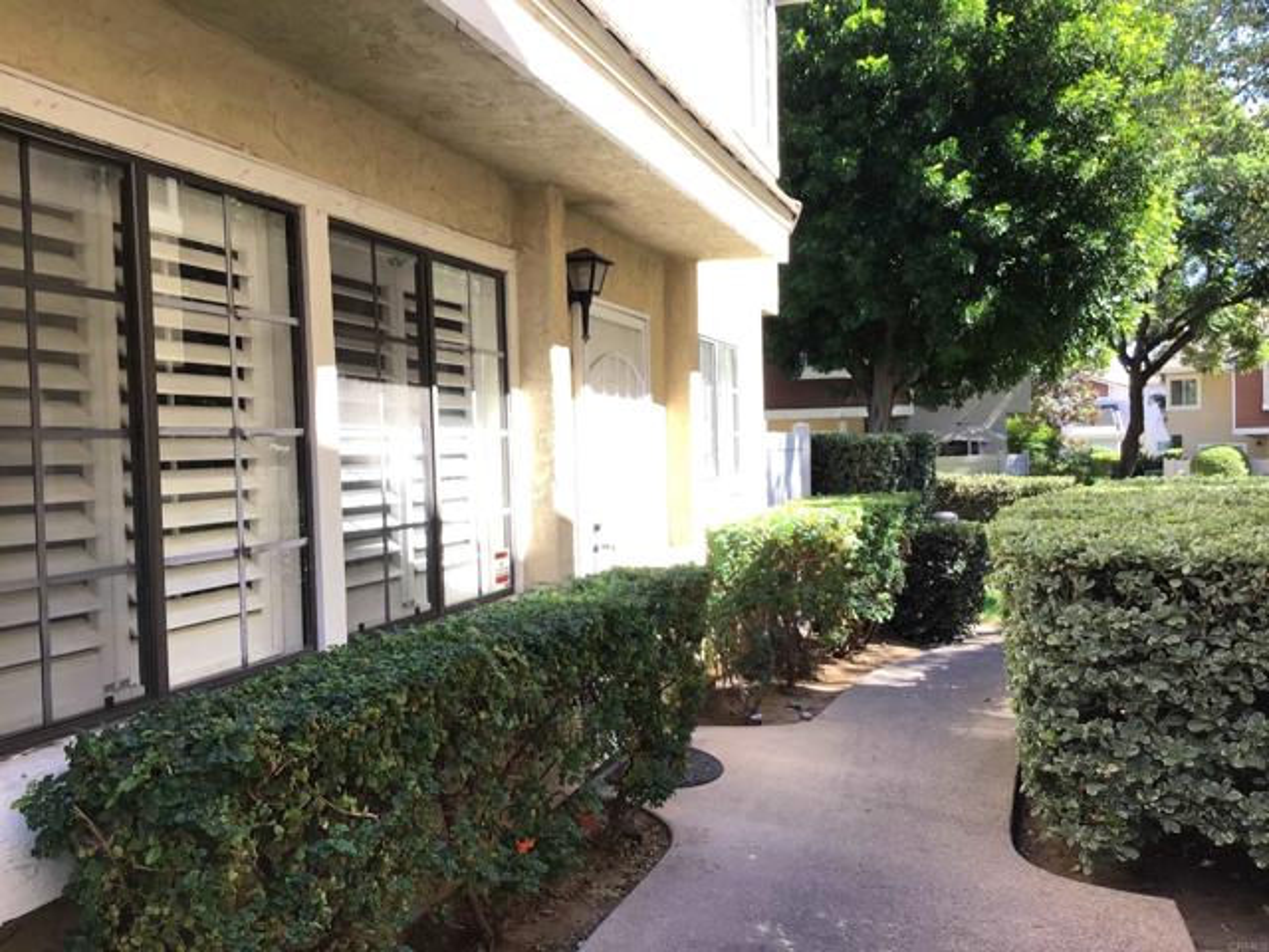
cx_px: 634
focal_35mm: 31
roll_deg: +0.5
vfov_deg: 45.4
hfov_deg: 58.4
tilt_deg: +0.2
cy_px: 476
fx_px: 1136
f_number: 2.4
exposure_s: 1/138
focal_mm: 3.3
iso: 25
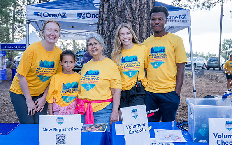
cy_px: 85
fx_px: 246
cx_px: 117
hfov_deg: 50.4
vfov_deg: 32.7
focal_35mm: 39
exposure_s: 1/200
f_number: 5
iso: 320
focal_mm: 30.1
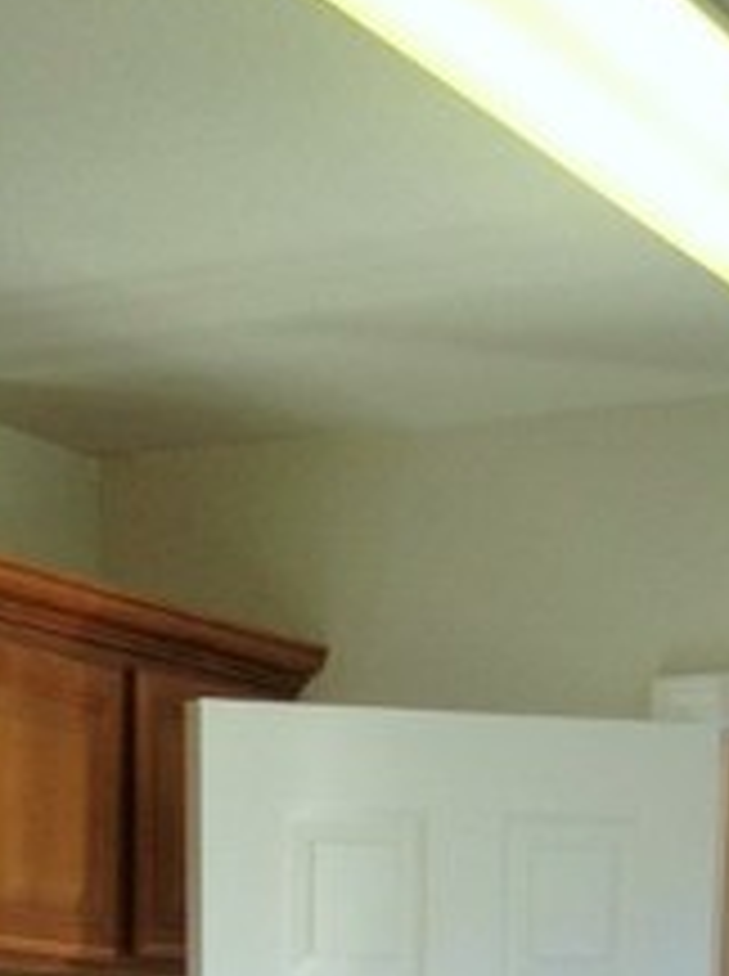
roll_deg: -0.3
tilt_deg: -9.4
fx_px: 3295
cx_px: 130
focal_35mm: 117
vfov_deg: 15.3
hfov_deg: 12.6
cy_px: 1561
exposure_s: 1/120
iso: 64
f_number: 2.4
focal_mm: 4.12
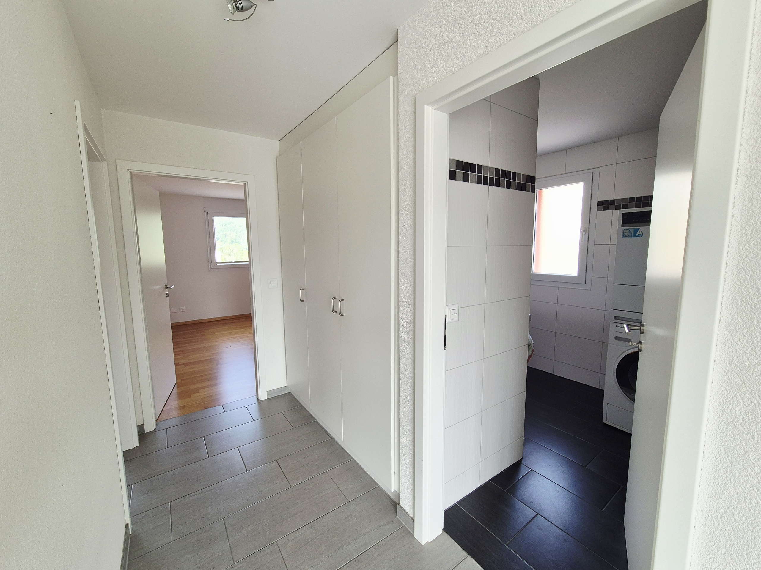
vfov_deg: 89.9
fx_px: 286
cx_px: 380
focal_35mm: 13
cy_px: 285
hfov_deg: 106.2
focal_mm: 2.2
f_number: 2.2
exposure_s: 1/100
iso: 64
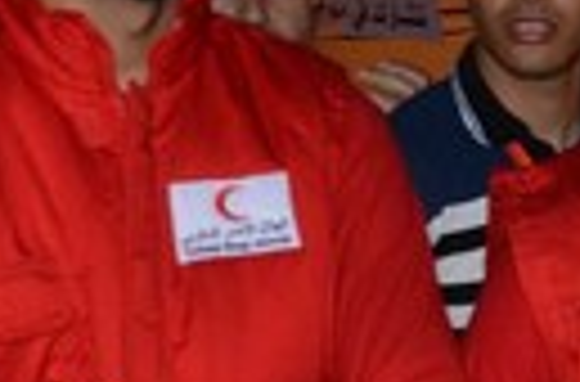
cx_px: 879
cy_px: 497
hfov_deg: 13.4
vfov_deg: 9.3
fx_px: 2312
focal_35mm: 144
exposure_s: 1/60
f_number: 3.5
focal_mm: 18
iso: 800
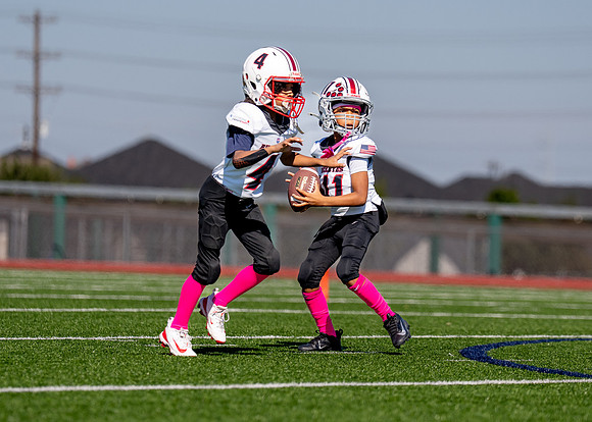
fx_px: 4833
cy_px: 202
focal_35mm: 288
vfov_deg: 5.0
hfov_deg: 7.0
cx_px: 395
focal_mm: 157
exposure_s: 1/6400
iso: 250
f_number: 2.8
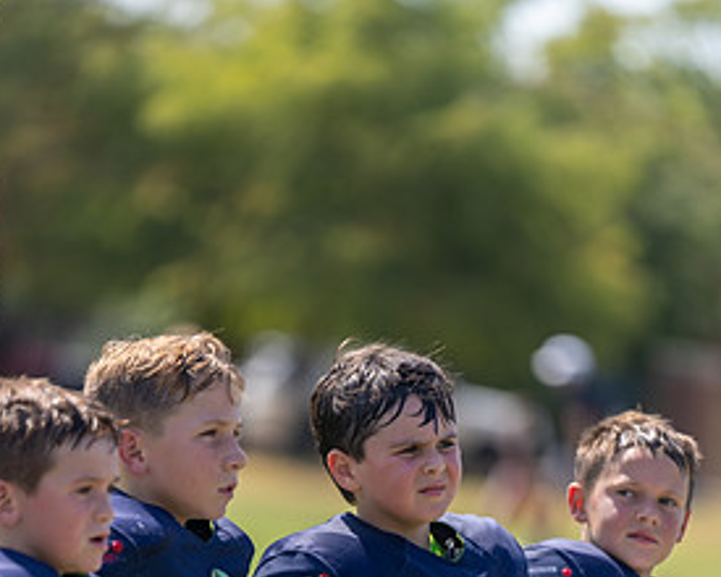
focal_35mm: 307
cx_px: 378
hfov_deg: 6.3
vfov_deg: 5.0
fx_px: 6551
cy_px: 559
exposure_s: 1/800
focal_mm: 200
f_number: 2.8
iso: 100
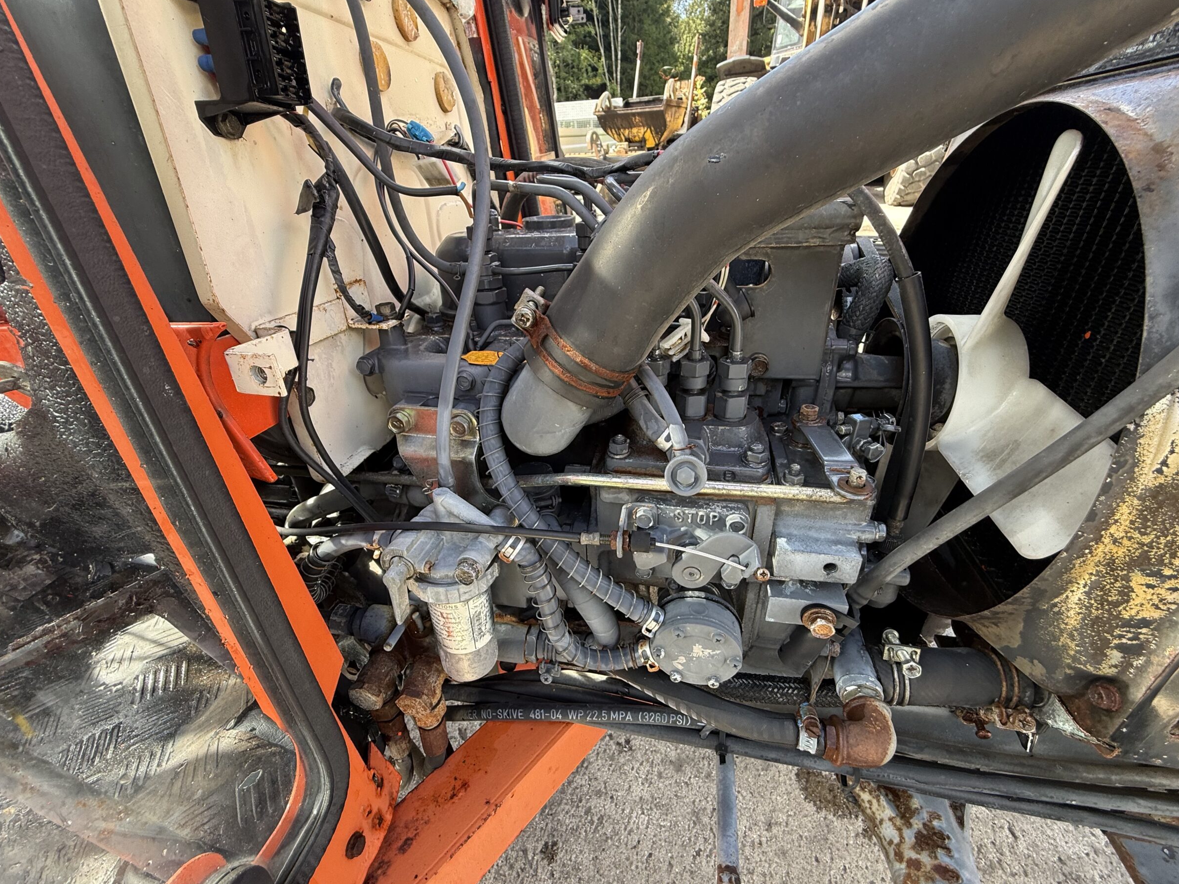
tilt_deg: -32.4
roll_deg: +5.7
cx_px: 581
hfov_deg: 98.2
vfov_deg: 81.7
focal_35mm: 15
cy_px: 455
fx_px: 511
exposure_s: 1/100
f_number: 2.2
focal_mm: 2.22
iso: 64
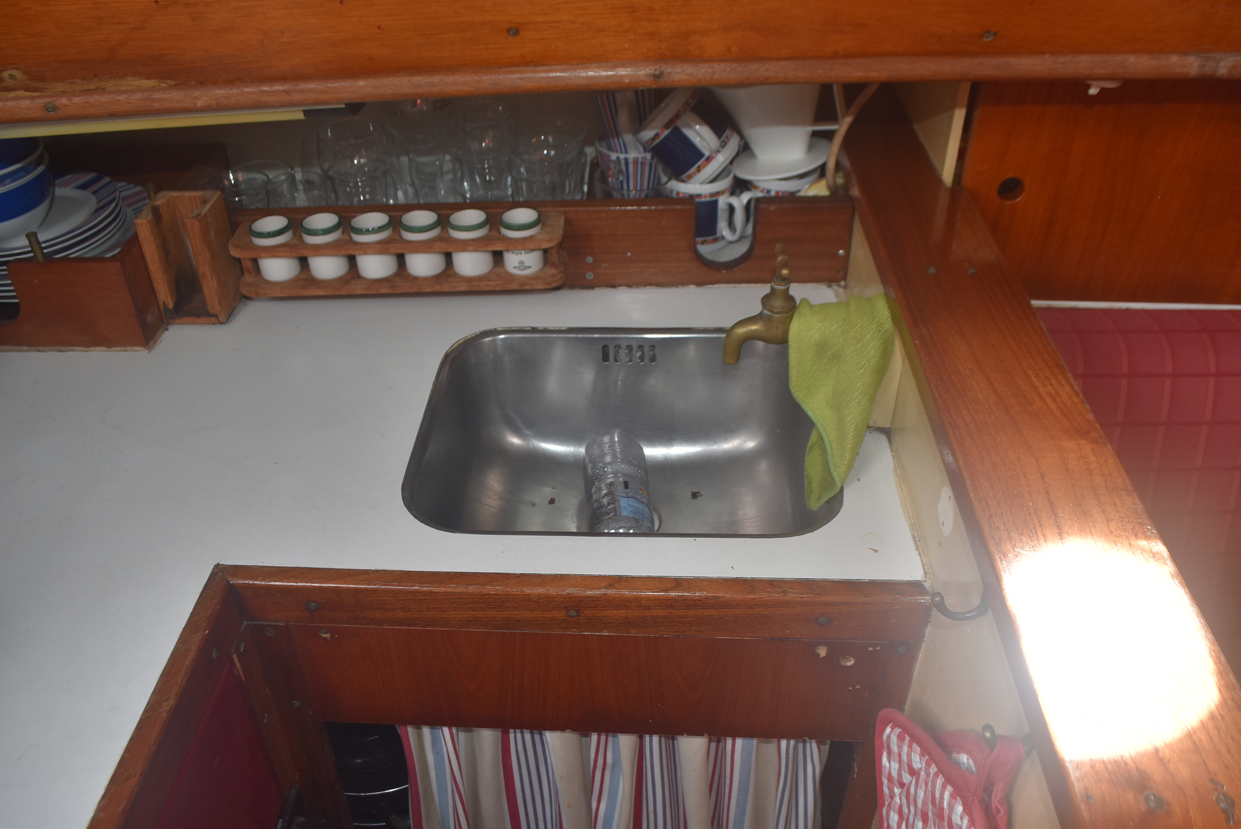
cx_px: 620
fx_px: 1035
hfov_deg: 61.9
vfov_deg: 43.7
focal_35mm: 30
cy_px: 414
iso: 280
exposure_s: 1/125
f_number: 5.6
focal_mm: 20
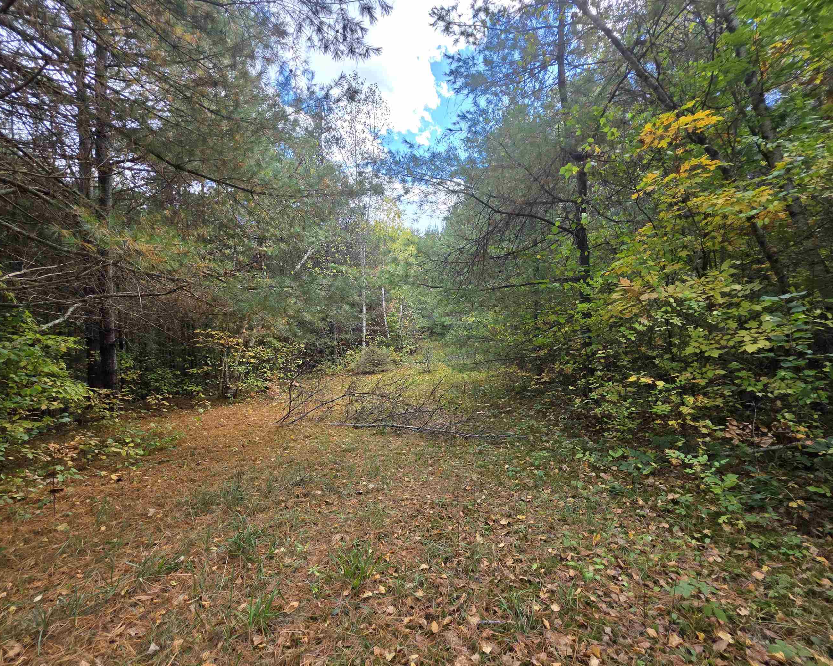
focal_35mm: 15
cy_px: 348
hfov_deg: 96.6
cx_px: 387
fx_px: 370
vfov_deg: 84.0
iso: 40
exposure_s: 1/241
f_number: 1.9
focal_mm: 2.2
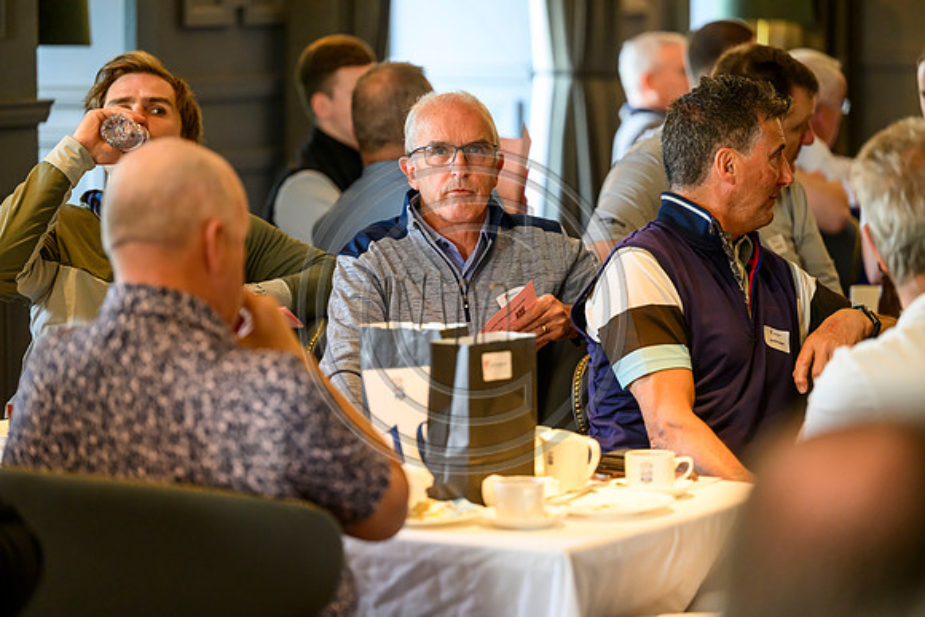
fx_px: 3598
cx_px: 462
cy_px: 308
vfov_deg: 9.8
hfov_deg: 14.7
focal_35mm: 140
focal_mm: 140
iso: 3200
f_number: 2.8
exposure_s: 1/400
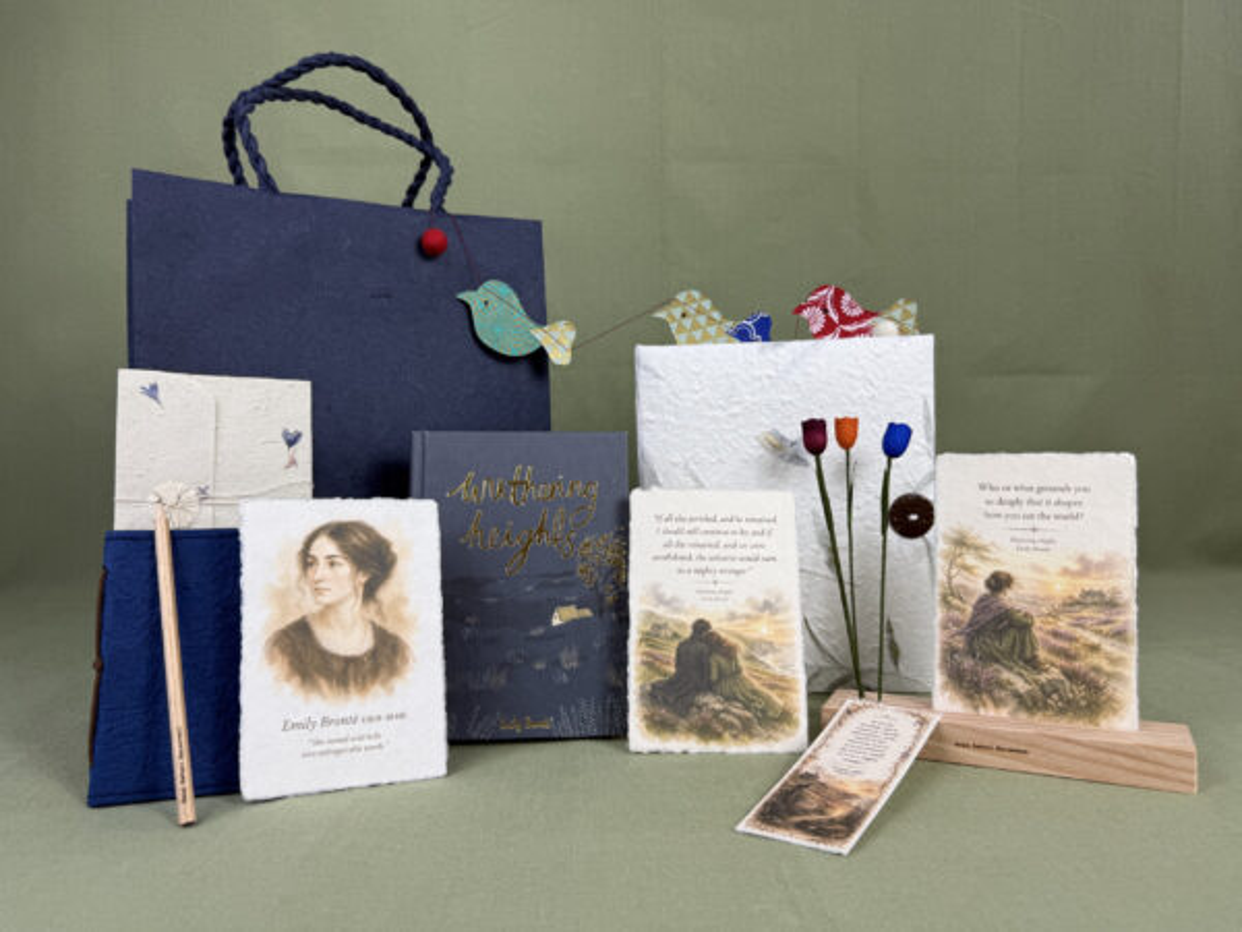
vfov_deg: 56.8
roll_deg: +0.7
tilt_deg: -2.2
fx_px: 861
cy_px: 466
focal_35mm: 24
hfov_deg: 71.6
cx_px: 621
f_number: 1.78
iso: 64
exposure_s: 1/100
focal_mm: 6.76
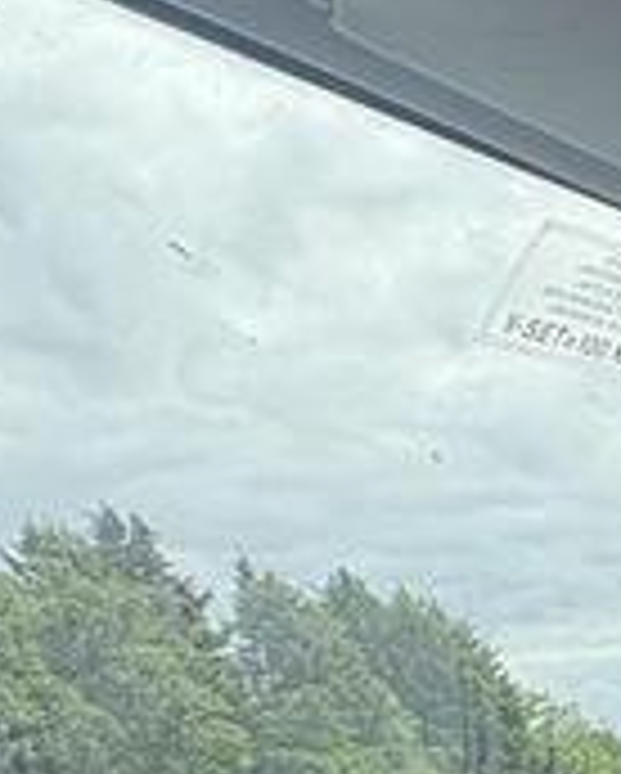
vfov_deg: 23.0
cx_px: 1408
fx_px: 1628
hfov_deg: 15.1
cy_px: 1076
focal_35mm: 71
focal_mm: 2.22
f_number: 2.2
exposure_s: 1/596
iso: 50
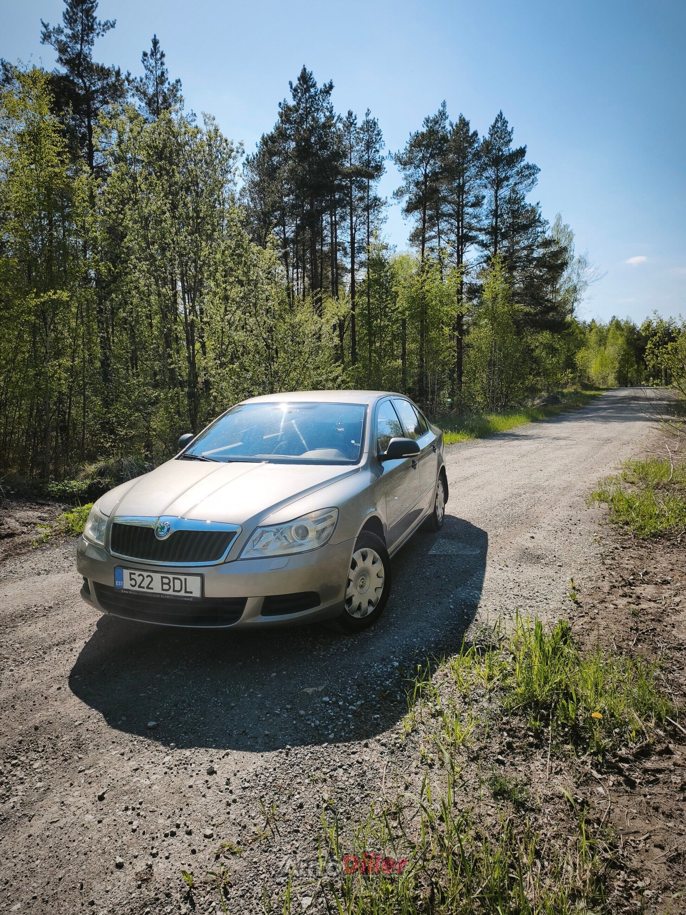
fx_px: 608
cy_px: 458
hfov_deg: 58.9
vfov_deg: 73.9
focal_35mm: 23
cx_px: 343
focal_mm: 6.45
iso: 50
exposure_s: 1/3720
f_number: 1.62
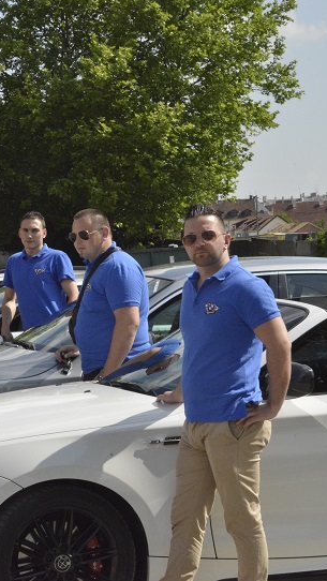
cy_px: 289
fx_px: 1757
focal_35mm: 114
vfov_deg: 18.8
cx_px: -62
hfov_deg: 10.5
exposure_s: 1/2000
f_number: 22
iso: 6400
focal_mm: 72
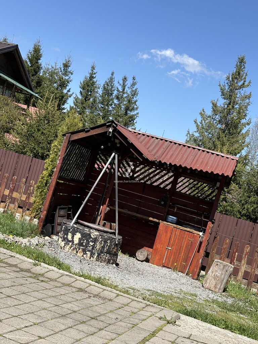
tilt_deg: -0.2
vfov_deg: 36.8
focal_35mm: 52
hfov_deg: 28.0
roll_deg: -15.9
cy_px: 172
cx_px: 129
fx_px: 517
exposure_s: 1/2075
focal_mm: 5.96
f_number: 1.6
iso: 40
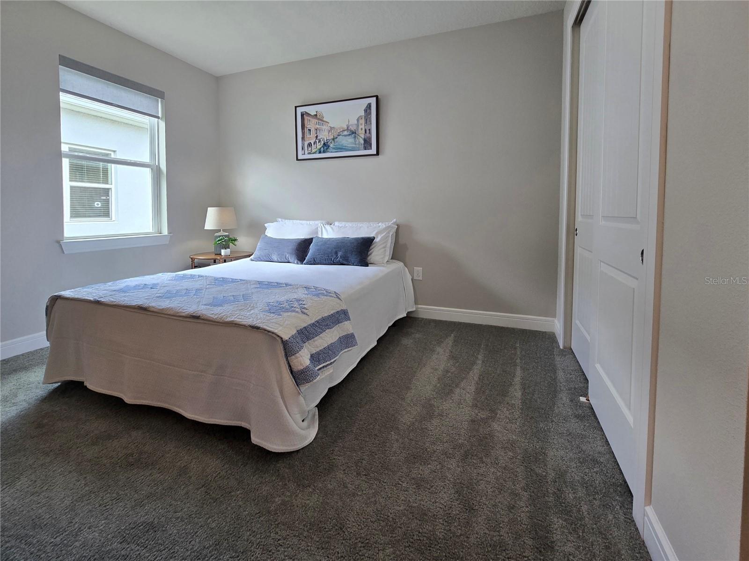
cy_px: 280
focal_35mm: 13
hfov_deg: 106.2
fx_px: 281
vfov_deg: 89.9
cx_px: 374
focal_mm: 2.2
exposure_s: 1/60.2
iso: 64
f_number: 2.2
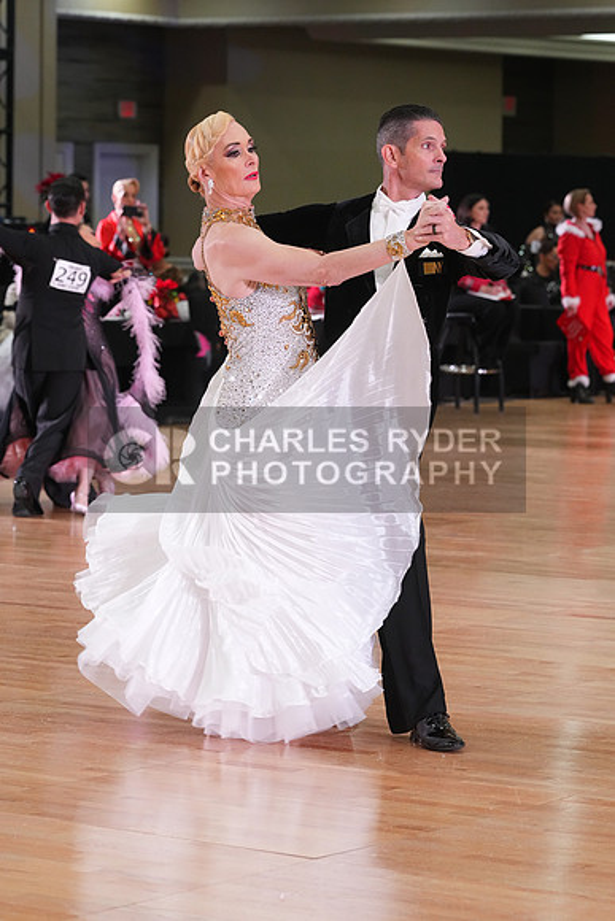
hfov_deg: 10.5
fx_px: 3355
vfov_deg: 15.6
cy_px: 460
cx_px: 308
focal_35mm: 131
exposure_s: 1/200
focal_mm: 131
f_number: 6.3
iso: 3200
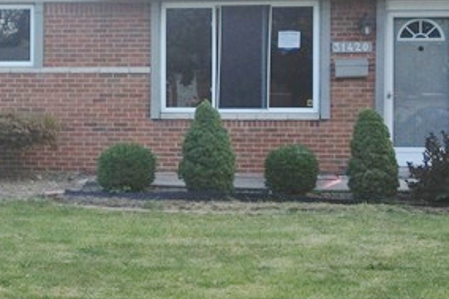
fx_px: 1022
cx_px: 82
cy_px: 108
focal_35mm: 82
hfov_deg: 24.3
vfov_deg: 16.6
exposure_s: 1/257
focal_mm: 4.28
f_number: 2.4
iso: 50
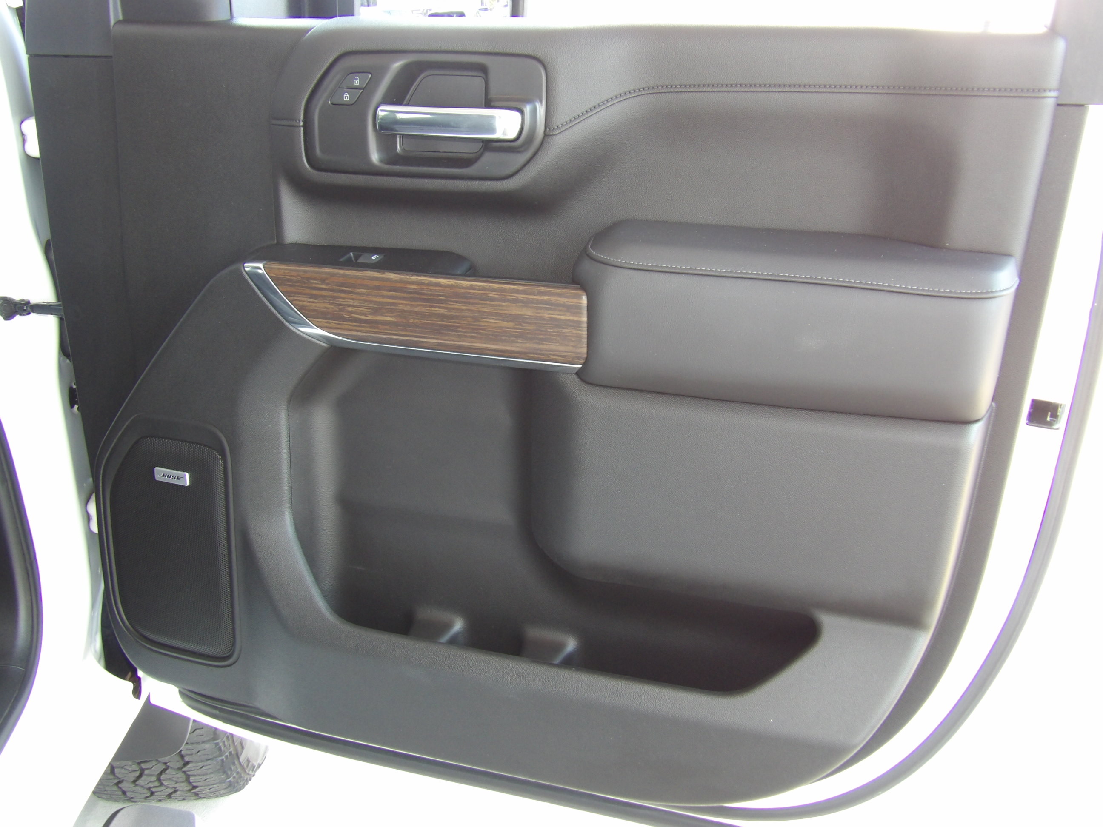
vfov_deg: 36.8
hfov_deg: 47.9
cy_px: 414
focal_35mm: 39
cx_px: 552
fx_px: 1243
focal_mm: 7
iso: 200
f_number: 3.7
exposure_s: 1/33
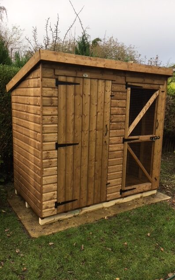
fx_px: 237
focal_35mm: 31
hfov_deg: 40.5
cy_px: 140
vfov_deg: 61.2
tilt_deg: -9.4
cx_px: 99
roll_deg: -1.0
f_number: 2.2
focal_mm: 4.15
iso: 25
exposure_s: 1/356
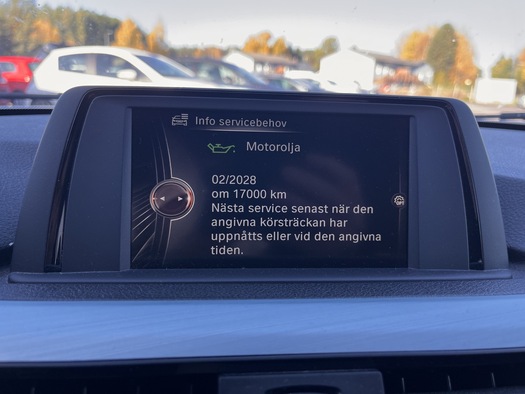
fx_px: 394
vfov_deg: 53.1
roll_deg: -2.9
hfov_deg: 67.3
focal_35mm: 26
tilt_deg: -15.2
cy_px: 197
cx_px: 262
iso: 40
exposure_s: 1/171
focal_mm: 5.1
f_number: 1.6
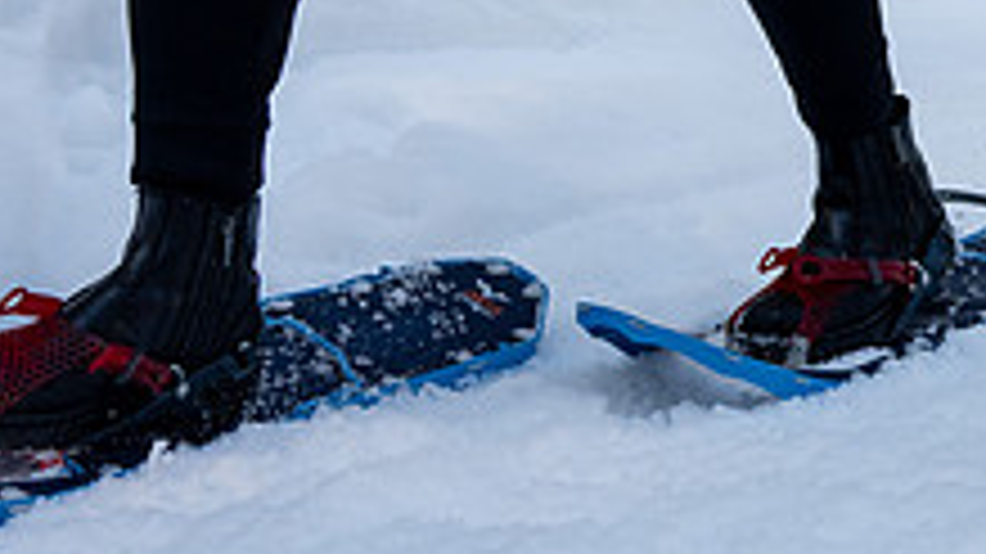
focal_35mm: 97
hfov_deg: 20.6
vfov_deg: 12.2
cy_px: -87
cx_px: 1172
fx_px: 2535
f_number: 5
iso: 640
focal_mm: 28.5
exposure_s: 1/500
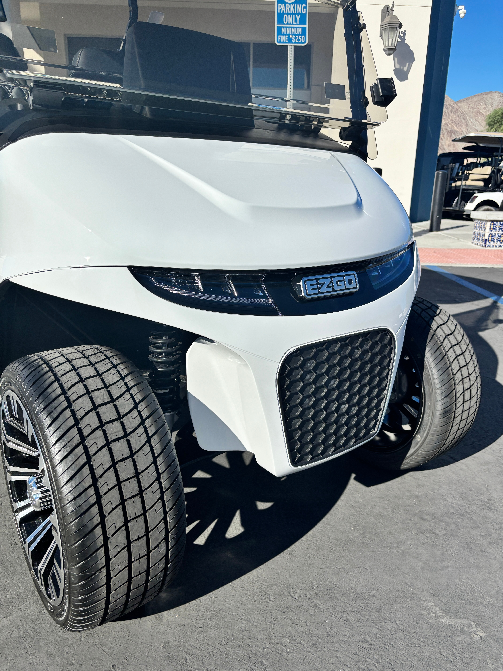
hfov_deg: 53.1
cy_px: 336
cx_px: 252
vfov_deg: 67.3
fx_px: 504
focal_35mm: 26
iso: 50
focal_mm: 5.96
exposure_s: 1/6711
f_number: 1.6
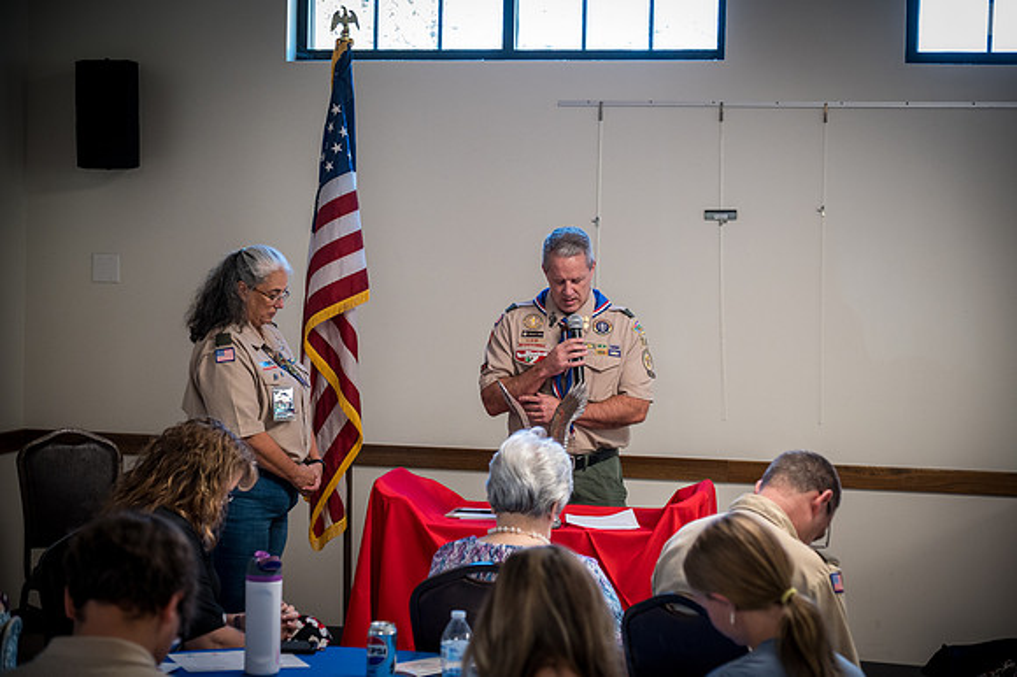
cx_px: 508
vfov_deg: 18.2
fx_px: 2117
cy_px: 338
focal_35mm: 75
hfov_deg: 27.0
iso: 2200
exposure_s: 1/125
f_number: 4
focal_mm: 75
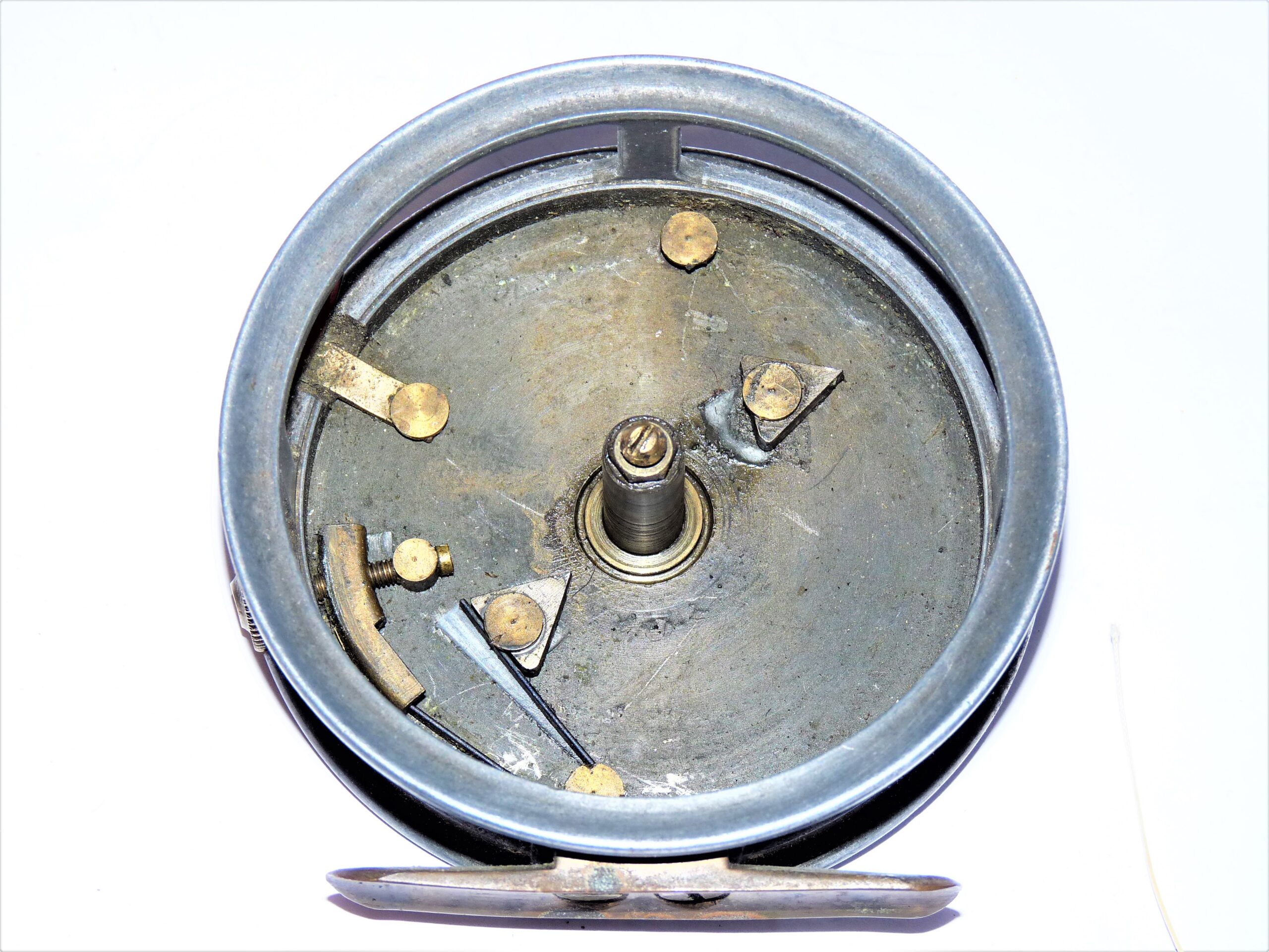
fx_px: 3849
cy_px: 476
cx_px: 634
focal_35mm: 105
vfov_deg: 14.1
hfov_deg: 18.7
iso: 100
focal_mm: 18.7
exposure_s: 1/40
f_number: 3.6
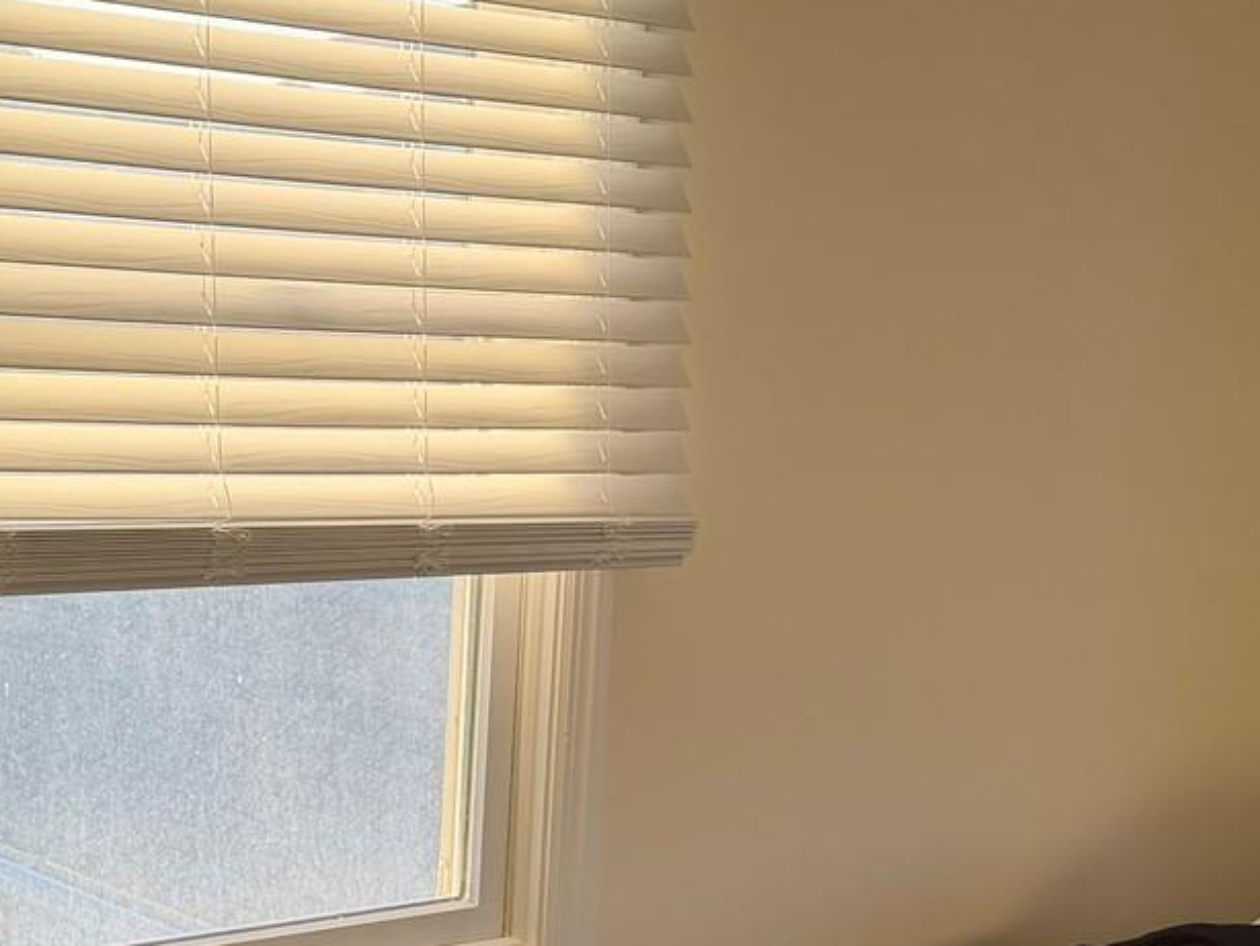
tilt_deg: -10.9
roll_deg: -4.4
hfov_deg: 24.3
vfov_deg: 18.3
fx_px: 2913
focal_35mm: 80
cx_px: 872
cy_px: 765
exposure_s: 1/157
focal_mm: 6.76
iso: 100
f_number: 1.78
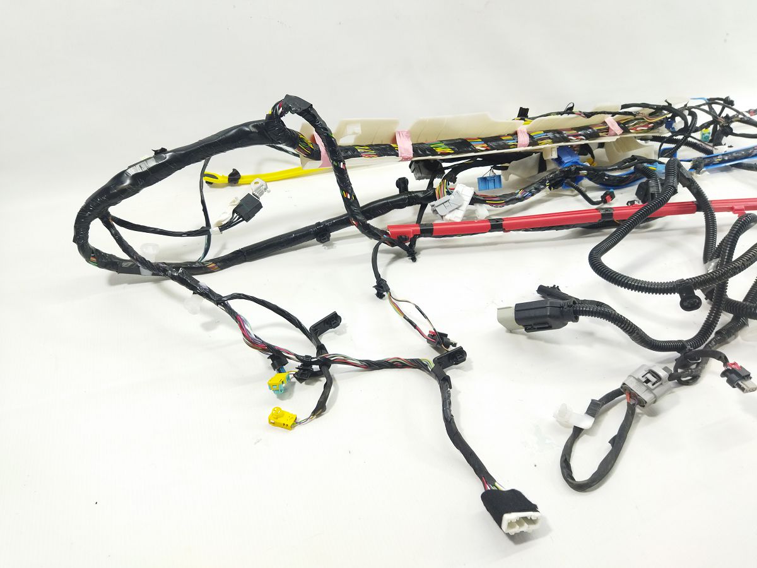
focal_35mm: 27
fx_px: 590
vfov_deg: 51.4
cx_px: 378
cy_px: 284
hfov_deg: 65.3
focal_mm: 4.71
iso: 163
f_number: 1.79
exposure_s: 1/100
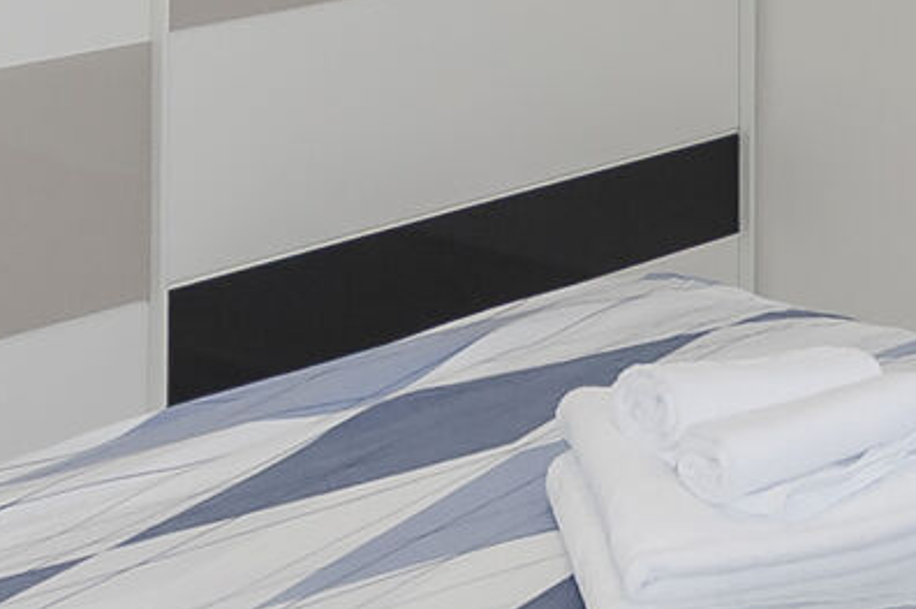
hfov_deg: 18.1
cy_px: -524
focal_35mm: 106
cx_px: 1157
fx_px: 2694
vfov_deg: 11.8
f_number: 4
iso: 200
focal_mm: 10
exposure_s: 1/125
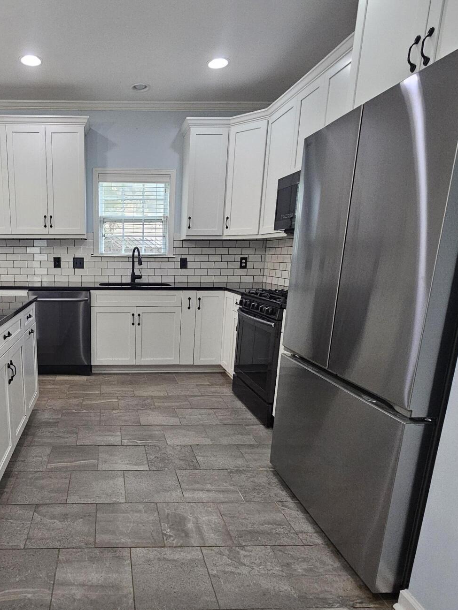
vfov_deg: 81.4
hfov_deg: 62.3
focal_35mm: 20
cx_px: 116
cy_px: 342
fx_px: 353
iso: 400
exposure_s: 1/60
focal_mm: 2.2
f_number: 2.2
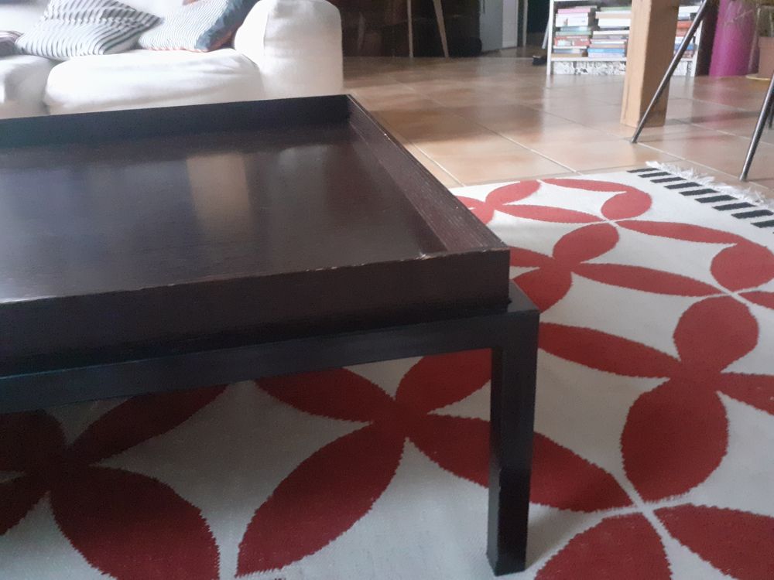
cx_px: 387
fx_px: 604
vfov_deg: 51.4
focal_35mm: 27
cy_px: 290
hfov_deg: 65.3
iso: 1000
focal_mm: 3.6
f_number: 1.9
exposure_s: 1/20
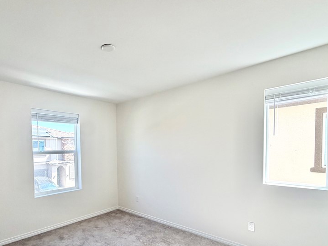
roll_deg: +0.7
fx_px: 190
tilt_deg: -2.6
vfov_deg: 64.9
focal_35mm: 20
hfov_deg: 80.8
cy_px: 156
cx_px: 131
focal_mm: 2.22
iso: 50
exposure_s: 1/121
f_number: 2.2
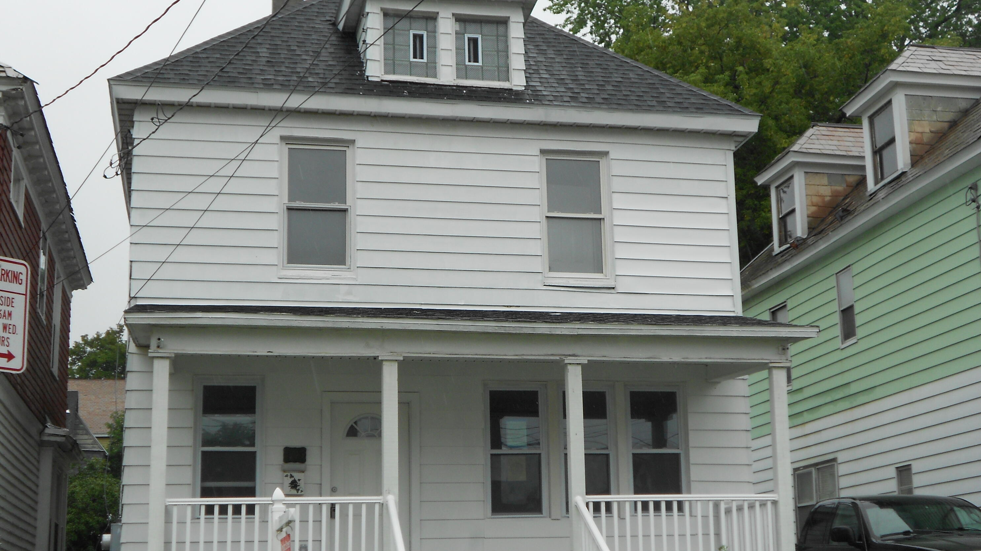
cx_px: 485
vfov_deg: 22.2
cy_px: 335
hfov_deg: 38.5
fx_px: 1405
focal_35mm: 54
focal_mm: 8.8
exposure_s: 1/250
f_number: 4.5
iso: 80
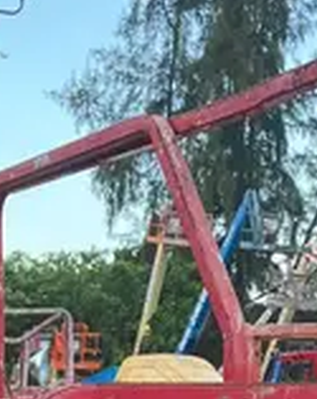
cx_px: 48
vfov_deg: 13.1
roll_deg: -1.5
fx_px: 1506
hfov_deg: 12.0
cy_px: 787
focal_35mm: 128
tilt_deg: -14.3
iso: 40
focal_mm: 3.99
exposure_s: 1/170
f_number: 1.8
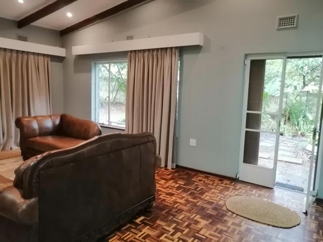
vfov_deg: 53.1
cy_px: 121
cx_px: 162
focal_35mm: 26
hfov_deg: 67.3
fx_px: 243
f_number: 1.8
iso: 500
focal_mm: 3.96
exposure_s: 1/20
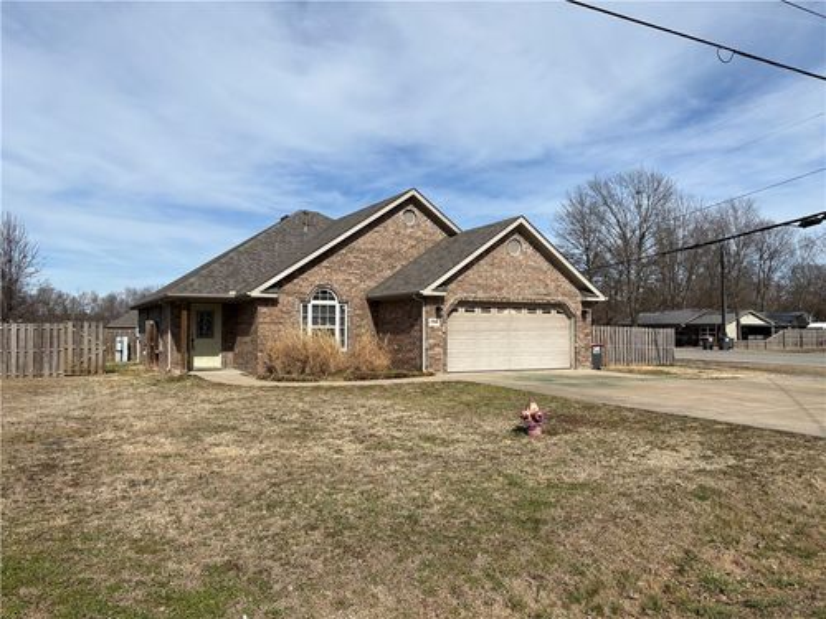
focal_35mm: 26
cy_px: 310
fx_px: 620
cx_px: 413
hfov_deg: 67.3
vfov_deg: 53.1
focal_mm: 5.96
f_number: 1.6
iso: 50
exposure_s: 1/5348
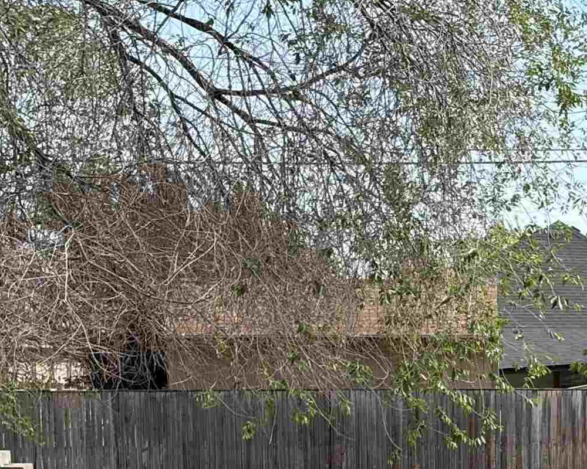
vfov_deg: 9.8
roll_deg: +0.7
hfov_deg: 11.9
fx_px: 2710
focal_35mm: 156
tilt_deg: -1.9
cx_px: 815
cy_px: 539
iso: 32
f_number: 1.6
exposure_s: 1/1364
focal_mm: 5.96
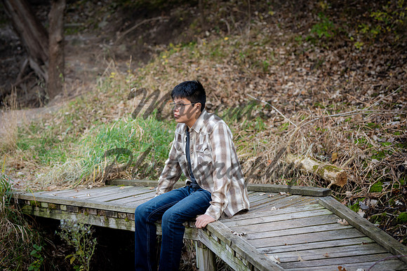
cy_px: 136
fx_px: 961
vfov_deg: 16.1
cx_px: 204
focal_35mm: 85
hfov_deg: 23.9
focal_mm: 85
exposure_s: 1/125
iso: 200
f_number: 3.5
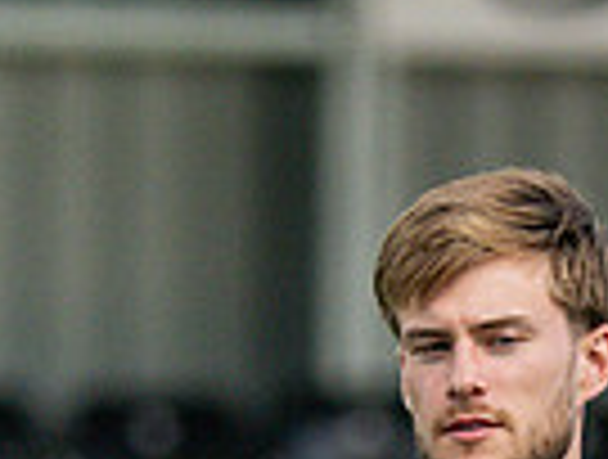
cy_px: 842
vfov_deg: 0.6
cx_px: 432
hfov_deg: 0.8
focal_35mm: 2457
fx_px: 43270
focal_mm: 300
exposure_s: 1/4000
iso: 400
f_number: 4
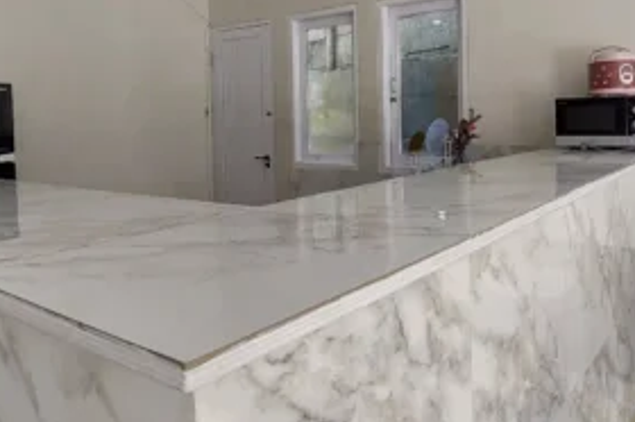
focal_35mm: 29
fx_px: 511
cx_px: 404
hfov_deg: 62.7
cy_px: 138
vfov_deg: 44.2
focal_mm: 1.74
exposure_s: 1/100
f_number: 2.2
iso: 80
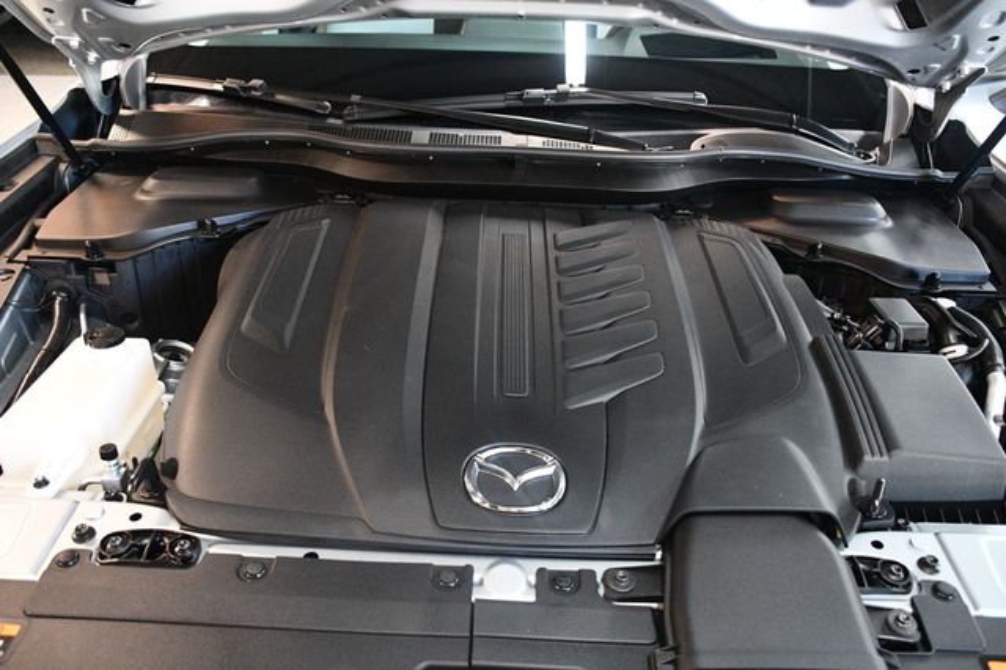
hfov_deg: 62.0
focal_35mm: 30
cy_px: 335
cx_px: 503
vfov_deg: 43.6
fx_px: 838
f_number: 3.5
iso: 3600
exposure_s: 1/60
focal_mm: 20
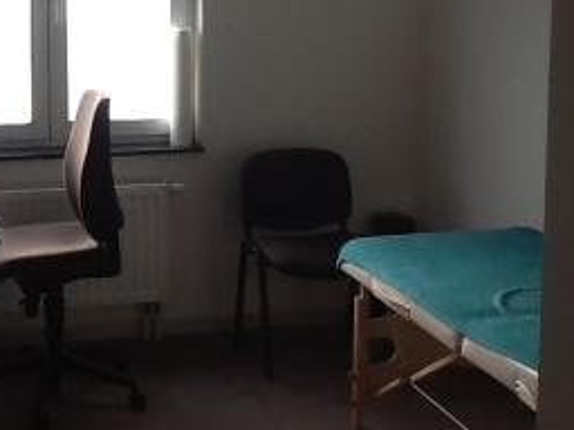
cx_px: 148
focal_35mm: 77
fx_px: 1277
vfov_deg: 19.0
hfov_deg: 25.1
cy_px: 108
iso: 40
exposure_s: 1/198
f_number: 2.4
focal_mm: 2.03
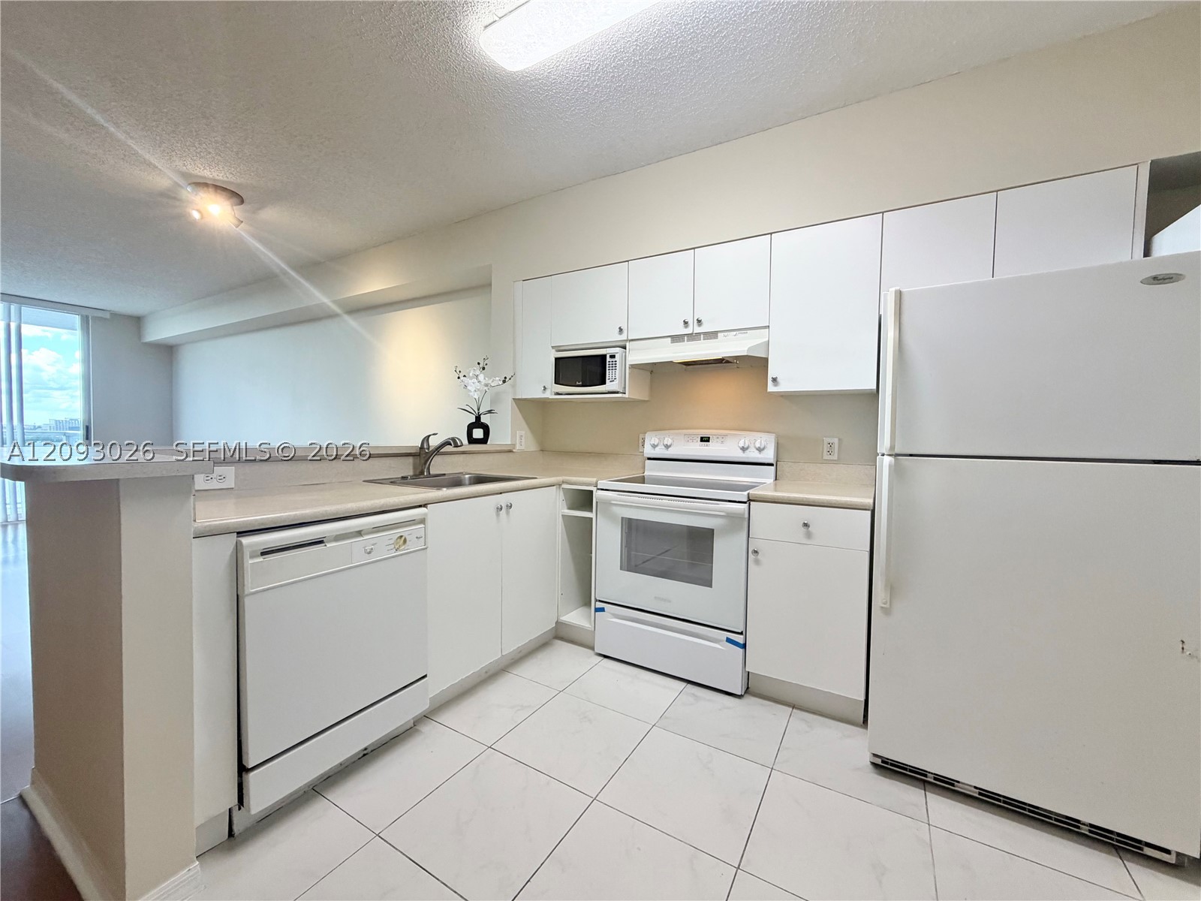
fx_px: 486
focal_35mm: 14
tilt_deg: -0.5
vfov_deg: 85.7
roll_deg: -1.3
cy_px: 450
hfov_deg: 102.1
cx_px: 600
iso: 320
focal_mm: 2.22
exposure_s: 1/120
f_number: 2.2
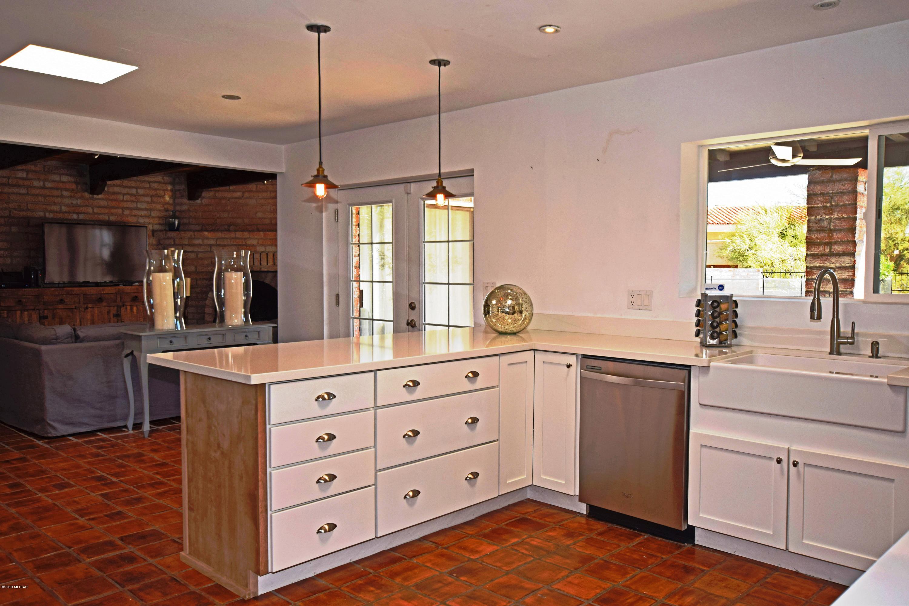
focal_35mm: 30
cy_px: 303
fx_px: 757
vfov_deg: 43.6
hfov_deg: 61.9
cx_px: 454
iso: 360
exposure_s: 1/125
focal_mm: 20
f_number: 5.6
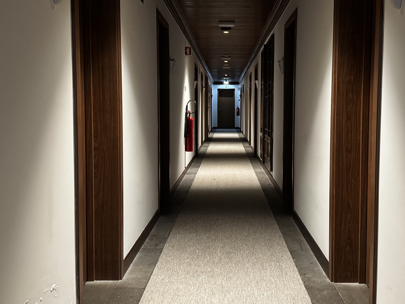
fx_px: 445
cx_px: 224
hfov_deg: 48.9
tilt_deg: -5.0
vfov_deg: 37.7
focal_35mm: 38
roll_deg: -0.5
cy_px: 137
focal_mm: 6.76
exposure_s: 1/33
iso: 800
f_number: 1.78
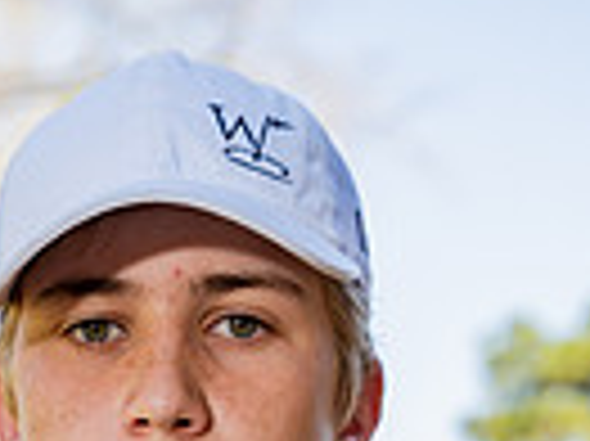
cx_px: 108
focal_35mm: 178
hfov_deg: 11.1
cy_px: 976
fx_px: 3031
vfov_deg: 7.8
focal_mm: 54
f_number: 4.5
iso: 100
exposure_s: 1/250
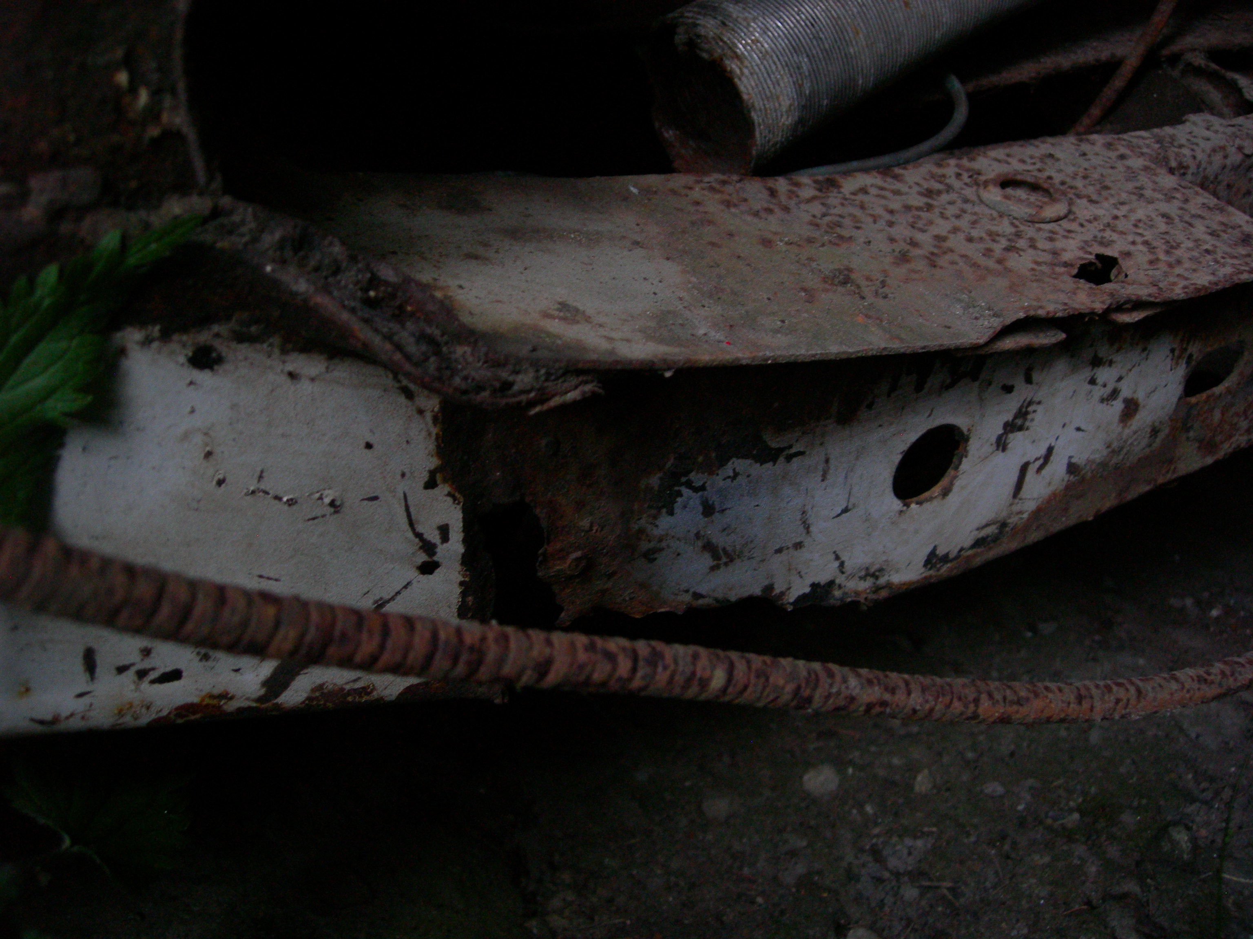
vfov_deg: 37.7
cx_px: 626
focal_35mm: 38
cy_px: 470
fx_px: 1375
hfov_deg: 49.0
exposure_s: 1/60
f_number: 2.8
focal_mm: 7.8
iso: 200
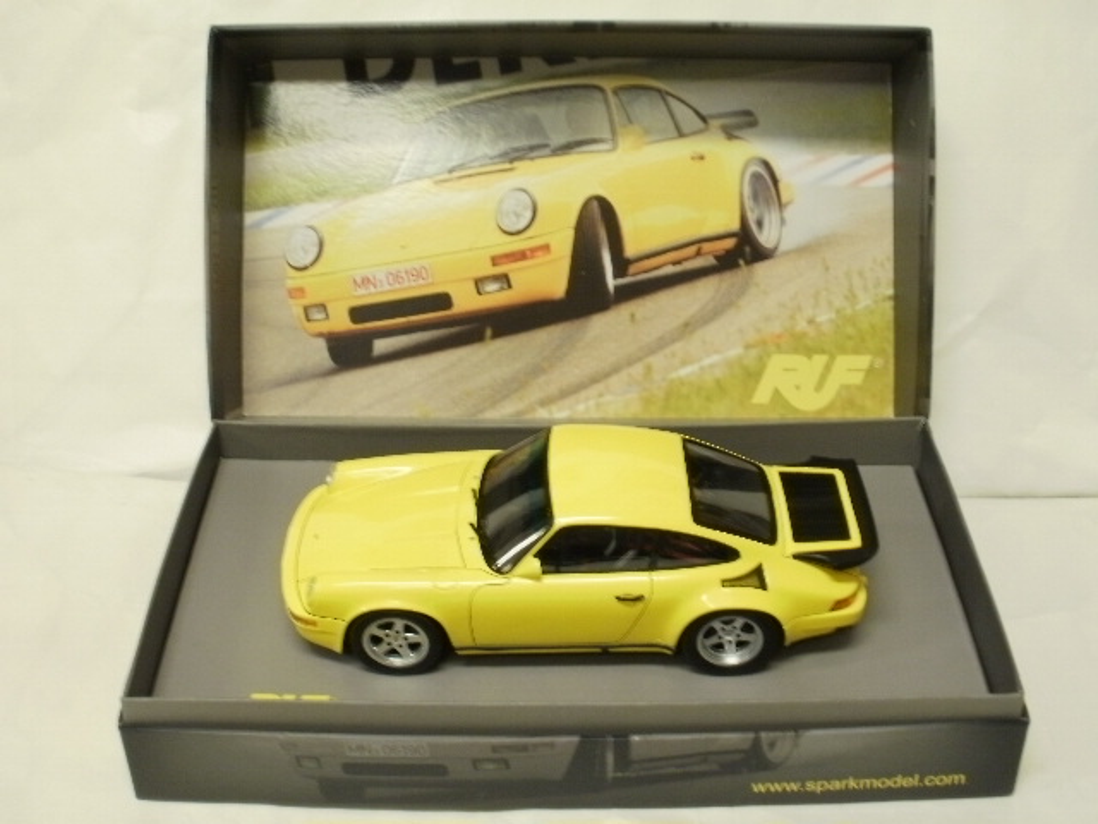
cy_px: 412
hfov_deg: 42.9
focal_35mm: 44
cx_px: 549
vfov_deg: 32.9
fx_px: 1396
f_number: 4
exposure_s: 1/8
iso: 125
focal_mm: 7.7
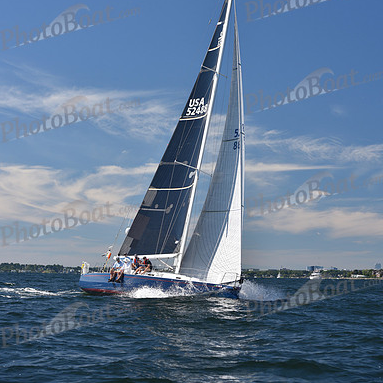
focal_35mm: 90
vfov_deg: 19.3
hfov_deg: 19.3
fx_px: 1127
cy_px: 155
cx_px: 192
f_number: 4
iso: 200
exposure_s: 1/800
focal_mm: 70
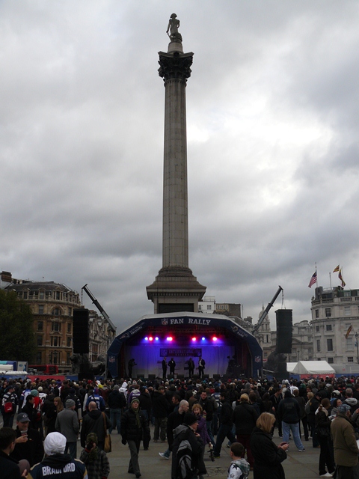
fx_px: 498
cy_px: 240
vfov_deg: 51.4
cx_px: 180
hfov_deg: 39.7
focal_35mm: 36
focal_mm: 6
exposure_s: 1/250
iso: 100
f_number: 4
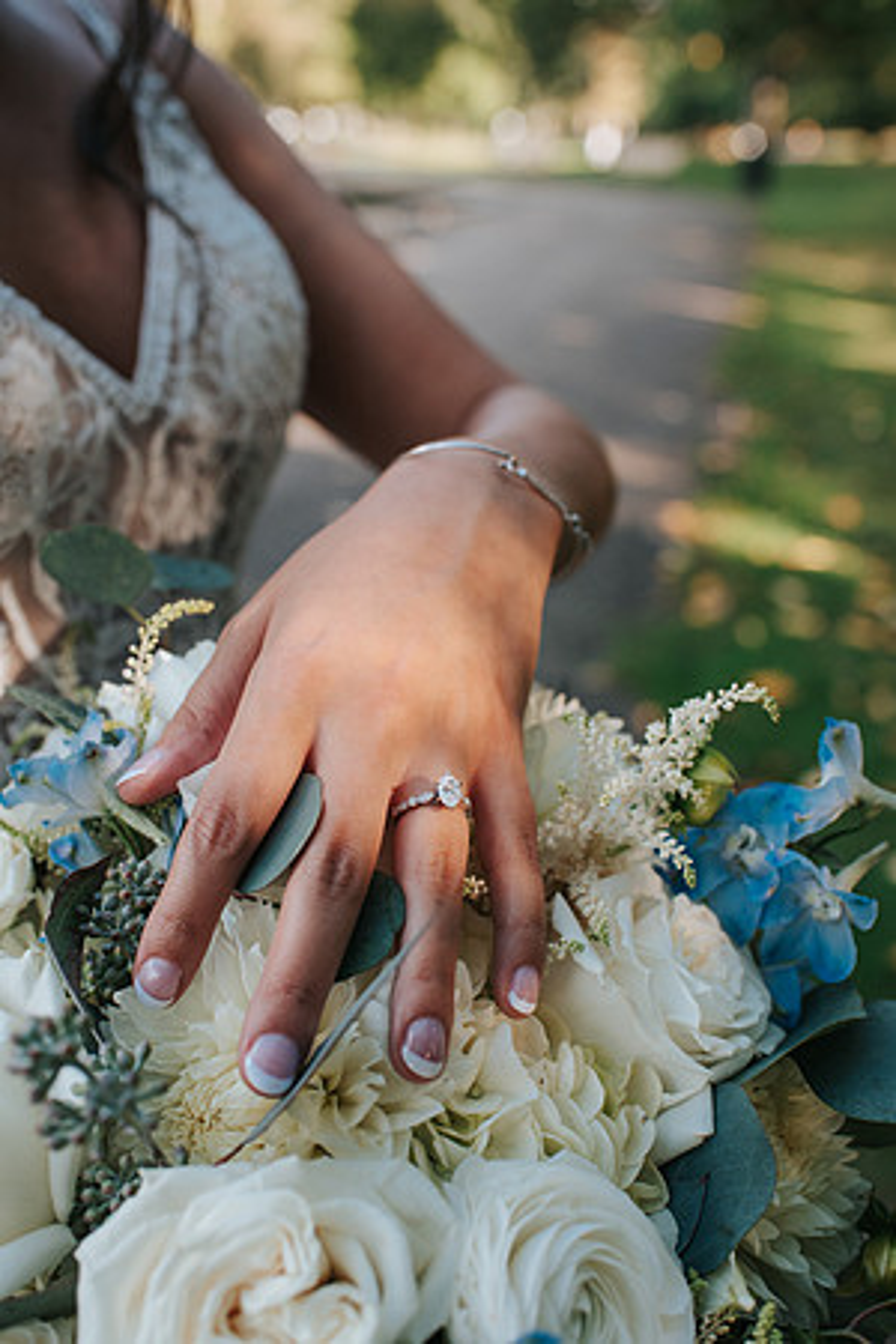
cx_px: 448
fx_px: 1307
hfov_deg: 37.9
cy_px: 672
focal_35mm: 35
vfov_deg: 54.4
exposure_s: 1/1000
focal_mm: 35
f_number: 4
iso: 900
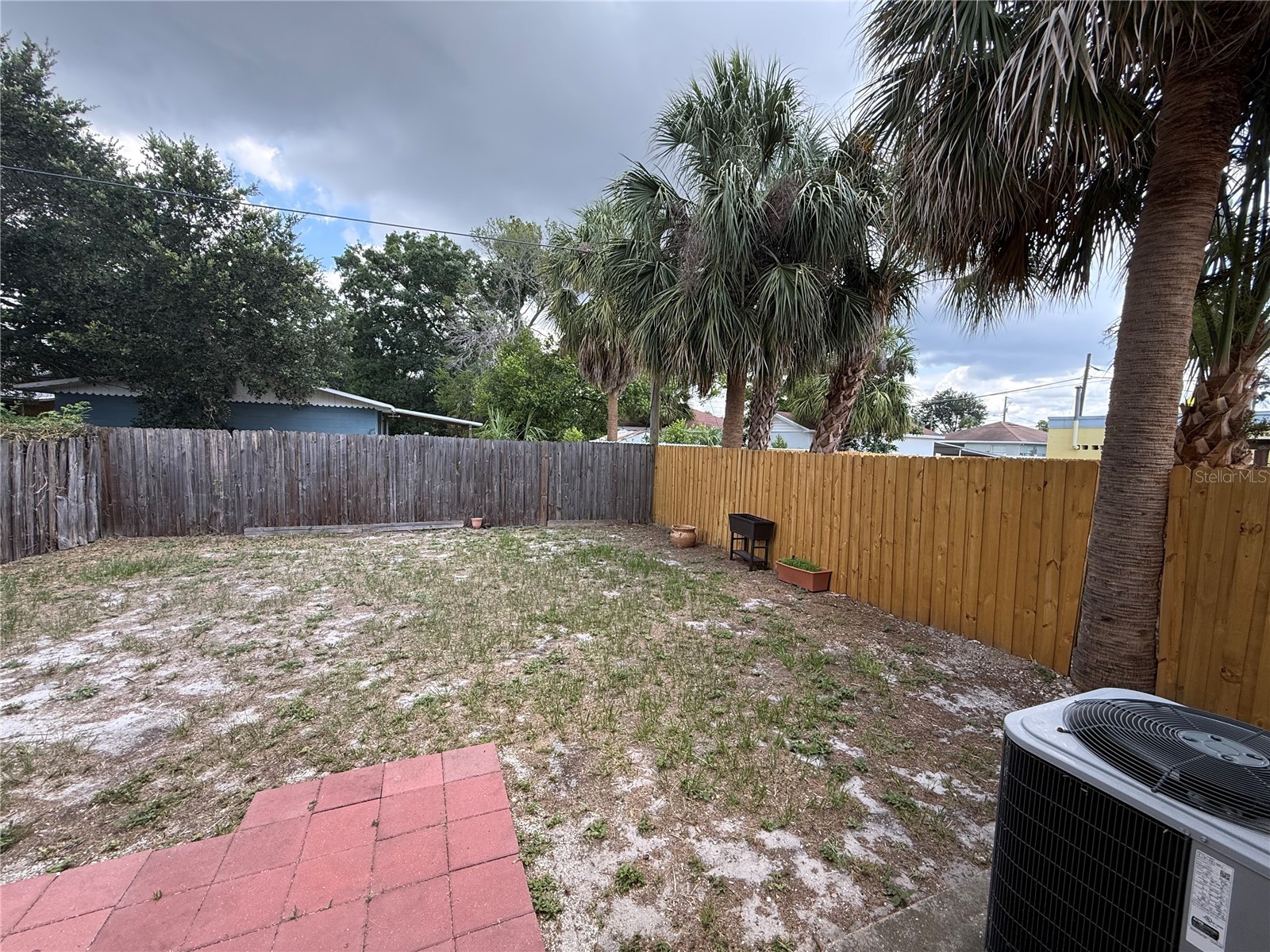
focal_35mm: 14
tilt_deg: -3.9
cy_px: 476
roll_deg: -1.5
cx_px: 635
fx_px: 514
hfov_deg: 102.1
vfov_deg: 85.7
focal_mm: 2.22
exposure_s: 1/357
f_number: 2.2
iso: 64
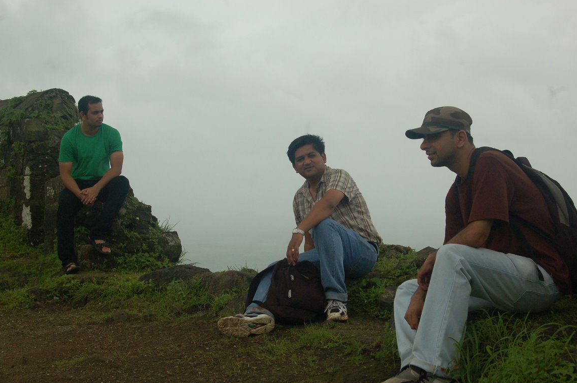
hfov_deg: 31.9
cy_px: 188
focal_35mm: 63
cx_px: 284
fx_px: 1009
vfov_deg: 21.5
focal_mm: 40
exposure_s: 1/320
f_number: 10
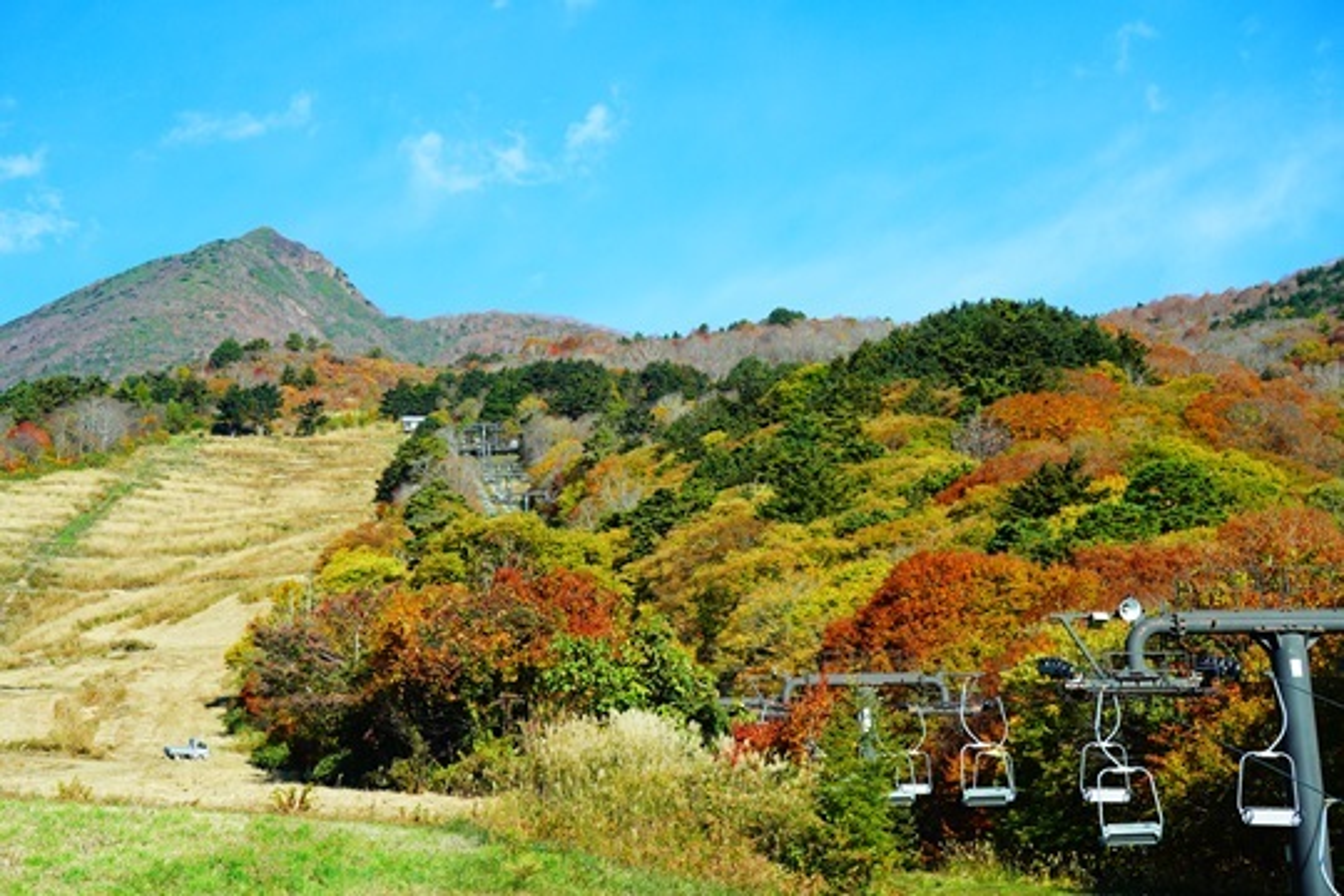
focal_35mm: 74
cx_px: 672
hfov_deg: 27.3
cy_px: 448
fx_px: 2762
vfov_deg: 18.4
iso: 800
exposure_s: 1/1250
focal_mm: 74
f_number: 8
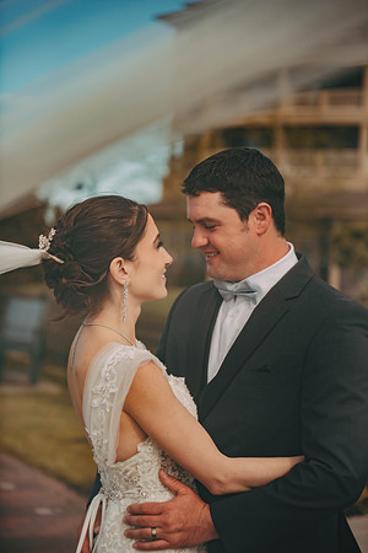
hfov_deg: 19.5
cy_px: 276
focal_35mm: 70
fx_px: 1073
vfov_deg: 28.8
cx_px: 184
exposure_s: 1/4000
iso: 500
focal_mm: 70
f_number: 2.8
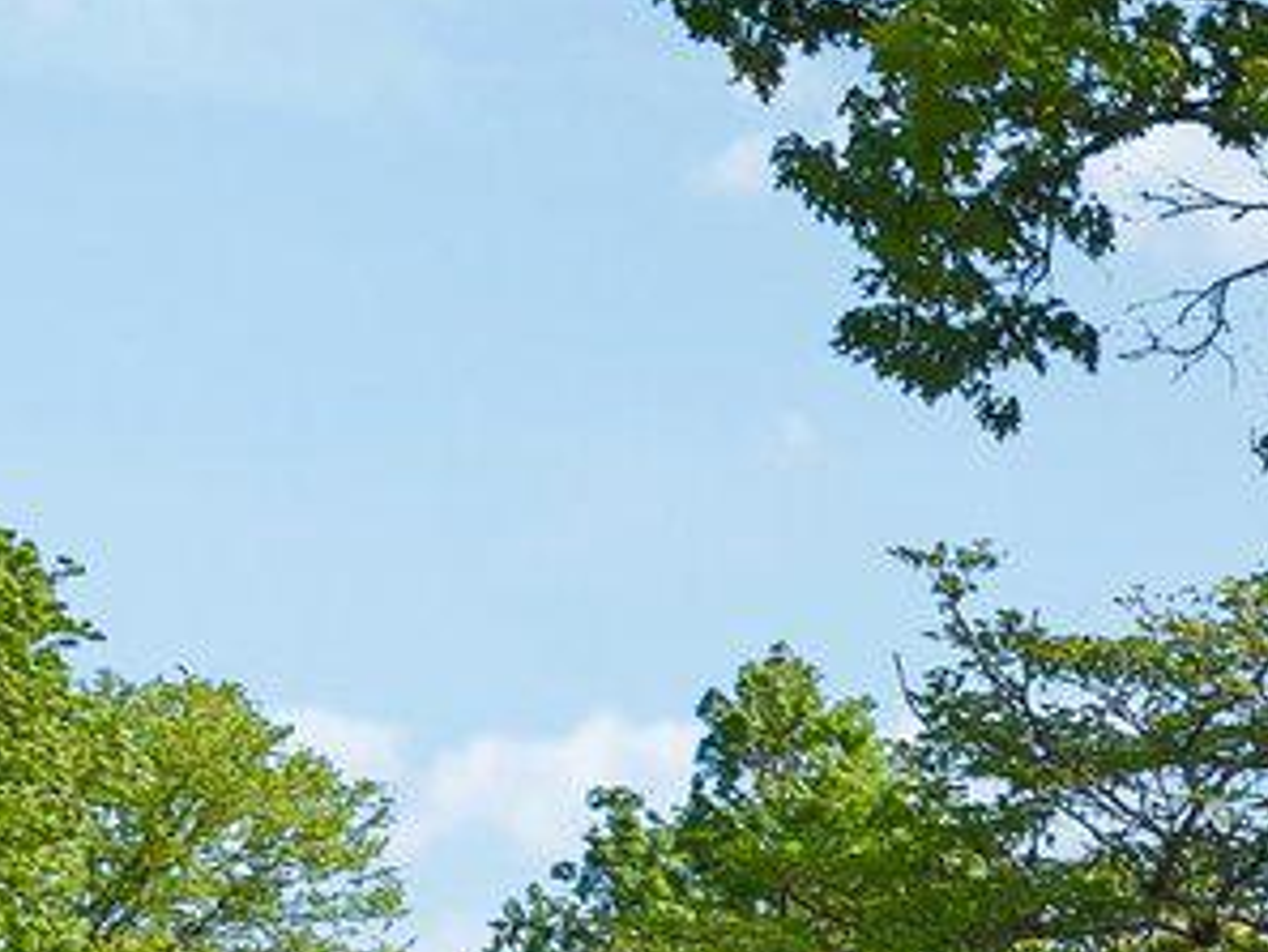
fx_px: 3884
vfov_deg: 13.1
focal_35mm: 106
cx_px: 3731
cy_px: 1471
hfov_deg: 11.5
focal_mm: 16
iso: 400
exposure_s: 1/800
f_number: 8
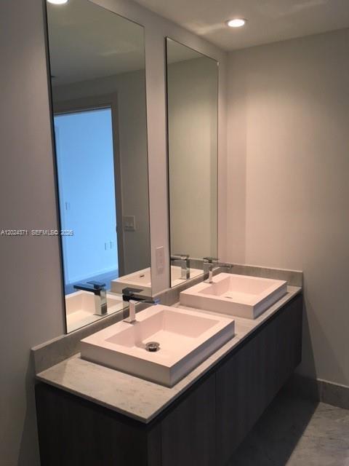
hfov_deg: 48.2
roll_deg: +0.9
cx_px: 174
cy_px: 233
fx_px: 390
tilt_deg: -9.5
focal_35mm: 29
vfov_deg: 61.7
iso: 32
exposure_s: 1/30
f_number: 2.2
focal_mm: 4.15
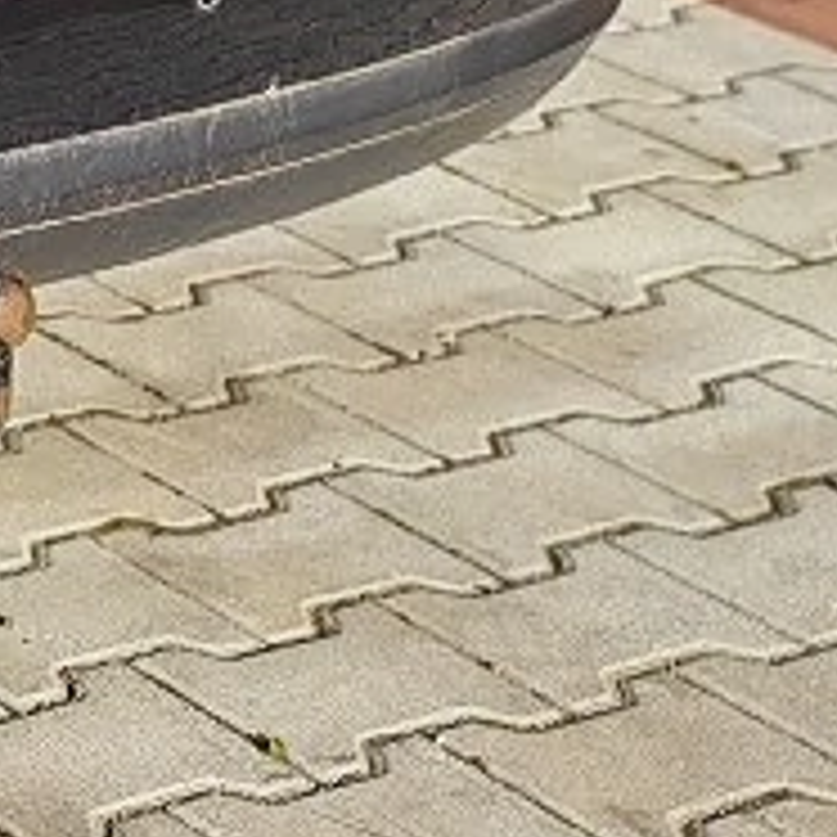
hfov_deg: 9.2
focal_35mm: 166
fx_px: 4541
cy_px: -670
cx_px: -1292
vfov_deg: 10.0
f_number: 4
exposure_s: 1/1111
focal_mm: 6.12
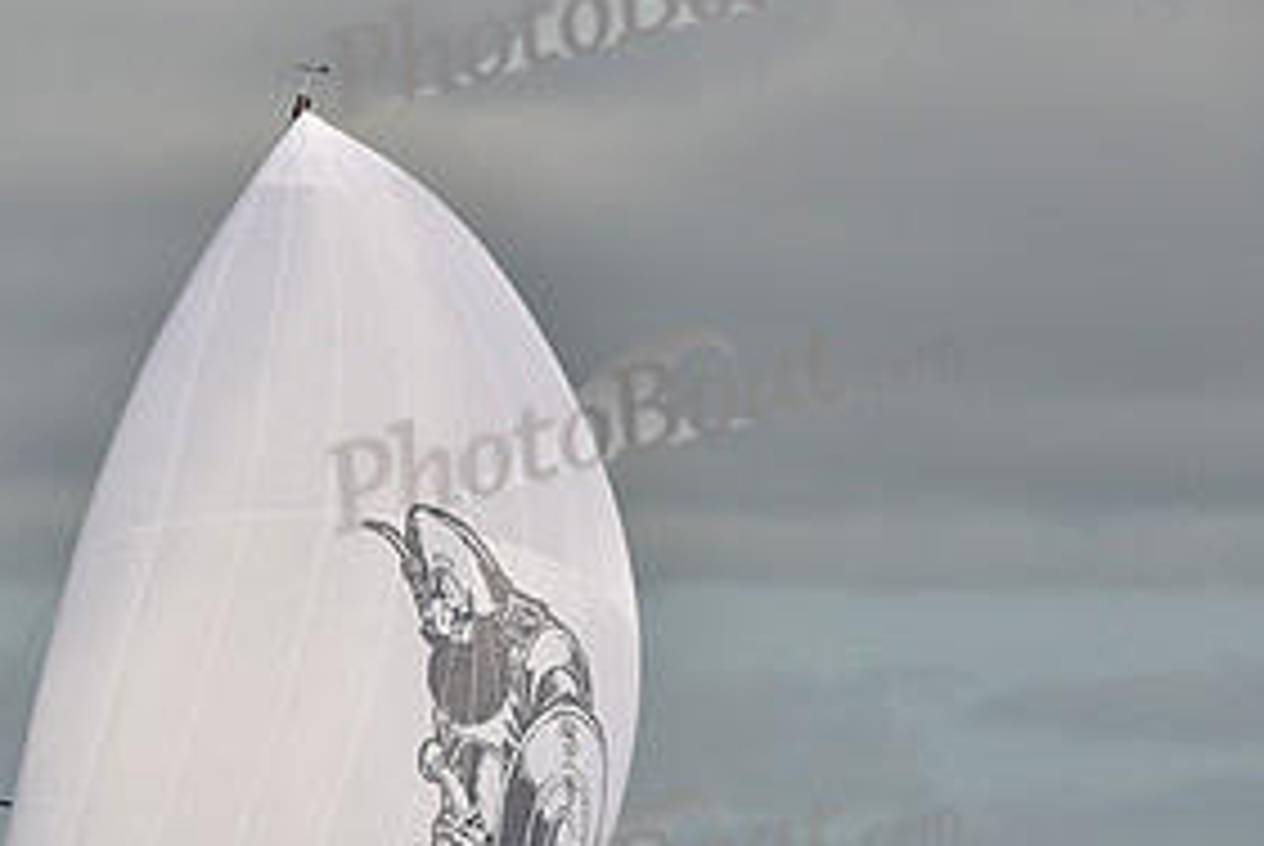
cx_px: 99
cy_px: 713
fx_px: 15219
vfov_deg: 3.2
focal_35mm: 433
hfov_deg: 4.8
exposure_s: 1/1600
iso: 320
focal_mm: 210
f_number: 8
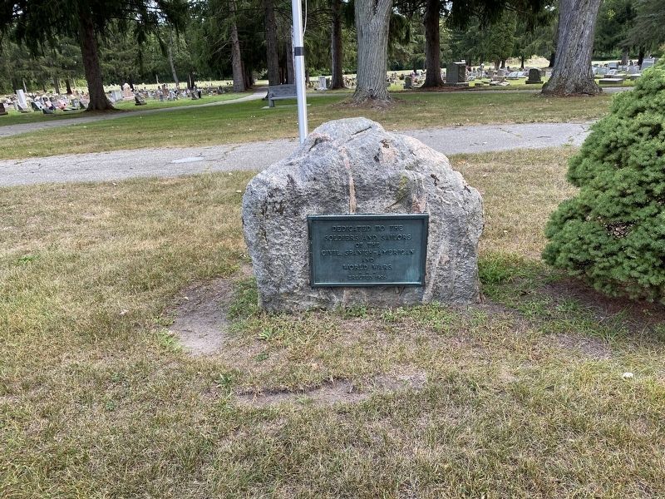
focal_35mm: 26
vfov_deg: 53.1
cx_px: 332
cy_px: 250
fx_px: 499
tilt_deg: -20.8
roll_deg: +3.0
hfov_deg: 67.3
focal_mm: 4.25
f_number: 1.8
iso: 40
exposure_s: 1/121
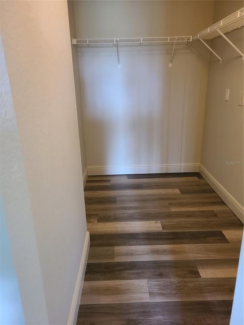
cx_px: 122
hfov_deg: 53.1
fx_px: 244
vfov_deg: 67.3
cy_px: 162
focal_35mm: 26
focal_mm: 5.4
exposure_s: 1/40
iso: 640
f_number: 1.8
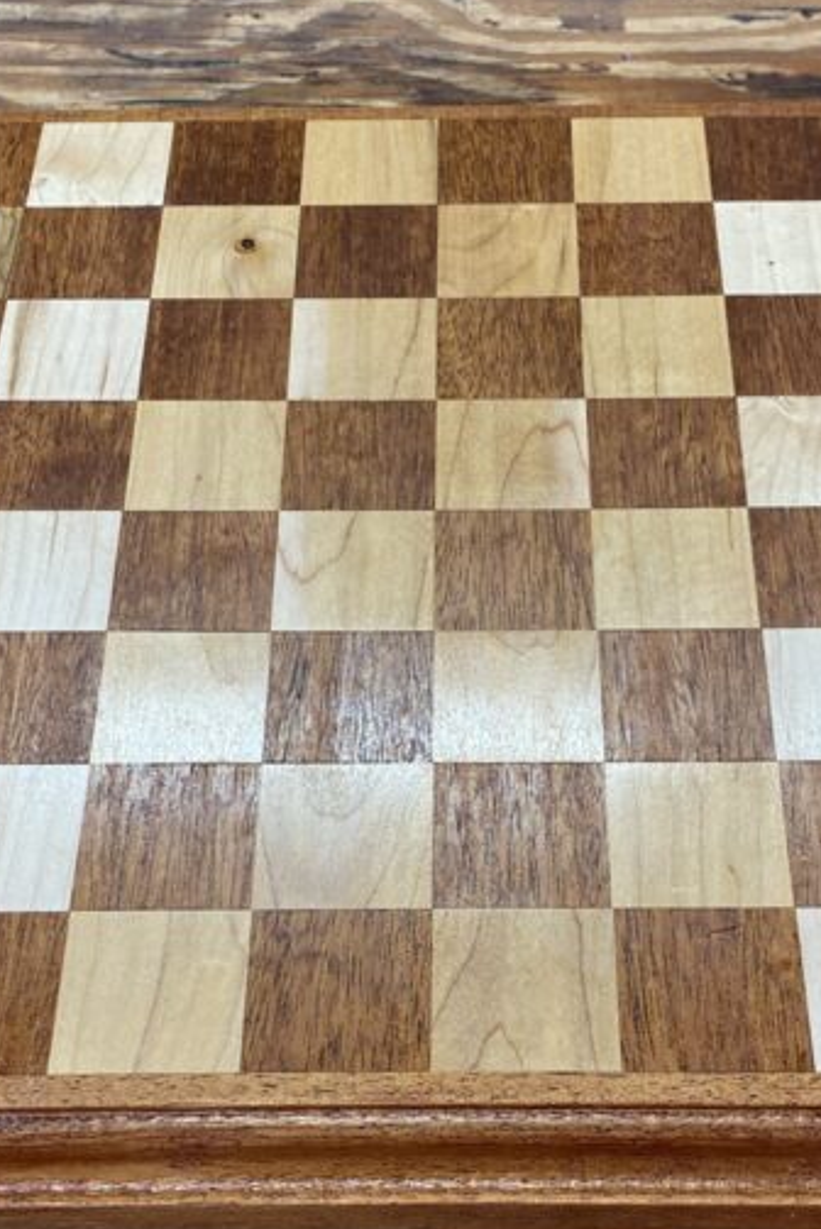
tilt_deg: -55.1
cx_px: 437
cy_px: 826
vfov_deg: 35.8
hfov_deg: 24.6
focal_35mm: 55
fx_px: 1879
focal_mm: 4.25
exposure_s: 1/120
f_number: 1.8
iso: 125
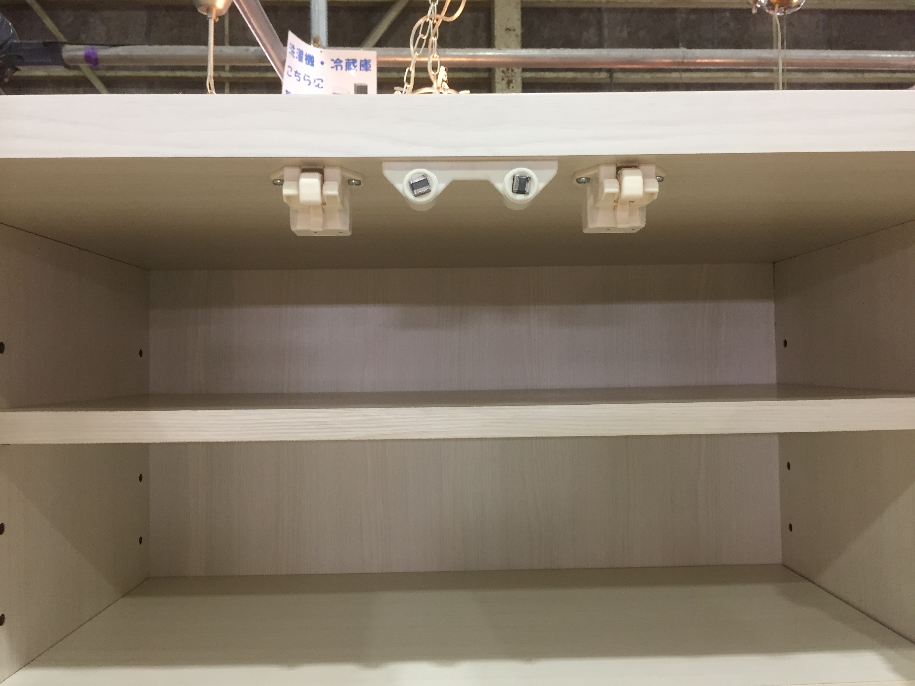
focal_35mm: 29
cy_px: 343
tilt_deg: +2.5
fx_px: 767
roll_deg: -1.3
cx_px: 458
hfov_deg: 61.7
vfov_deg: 48.2
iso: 80
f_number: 2.2
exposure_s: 1/30
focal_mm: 4.15
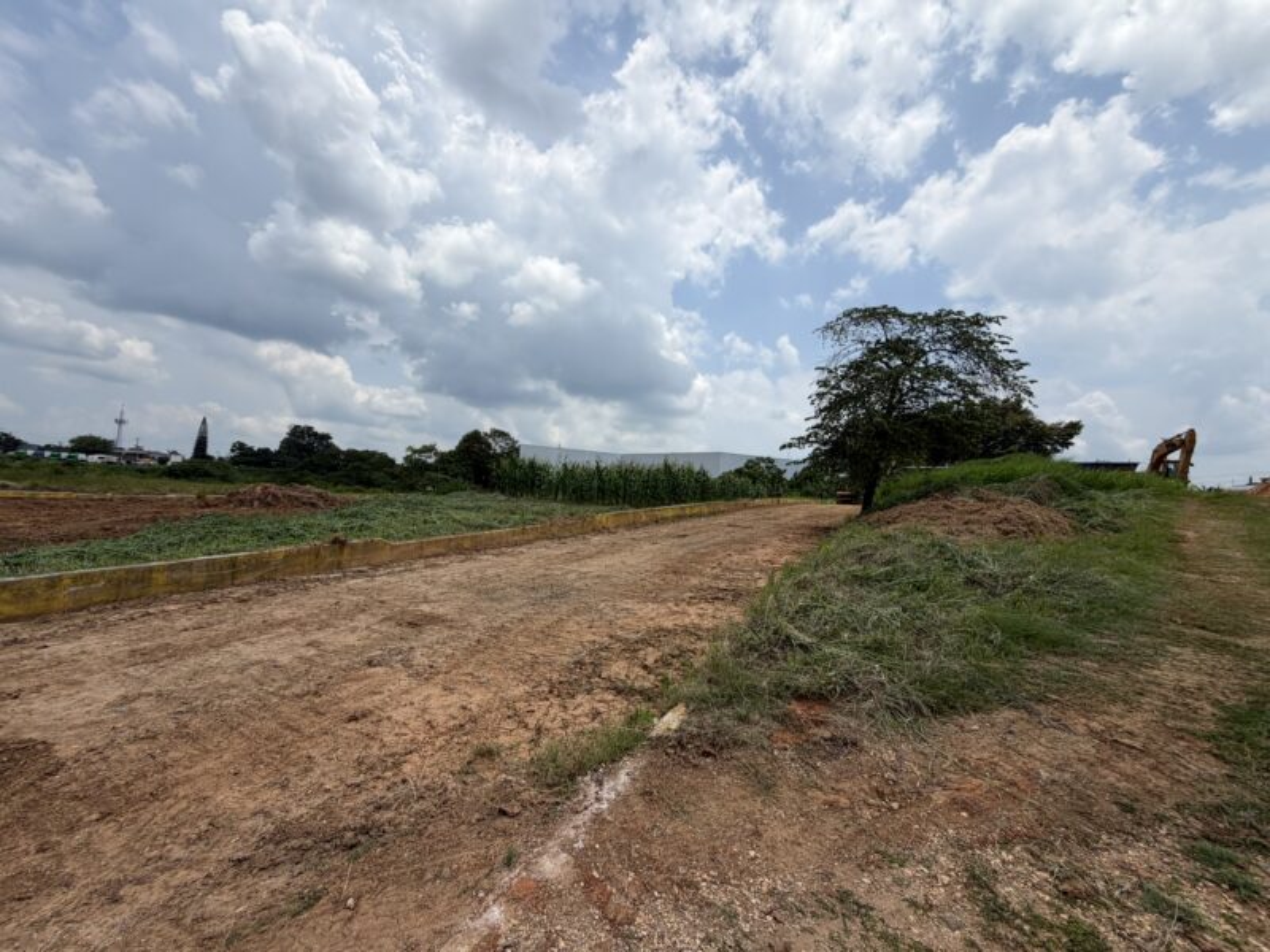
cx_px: 635
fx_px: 514
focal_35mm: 14
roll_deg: -1.0
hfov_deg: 102.1
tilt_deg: +2.2
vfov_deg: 85.7
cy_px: 476
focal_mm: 2.22
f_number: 2.2
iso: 20
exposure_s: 1/1534
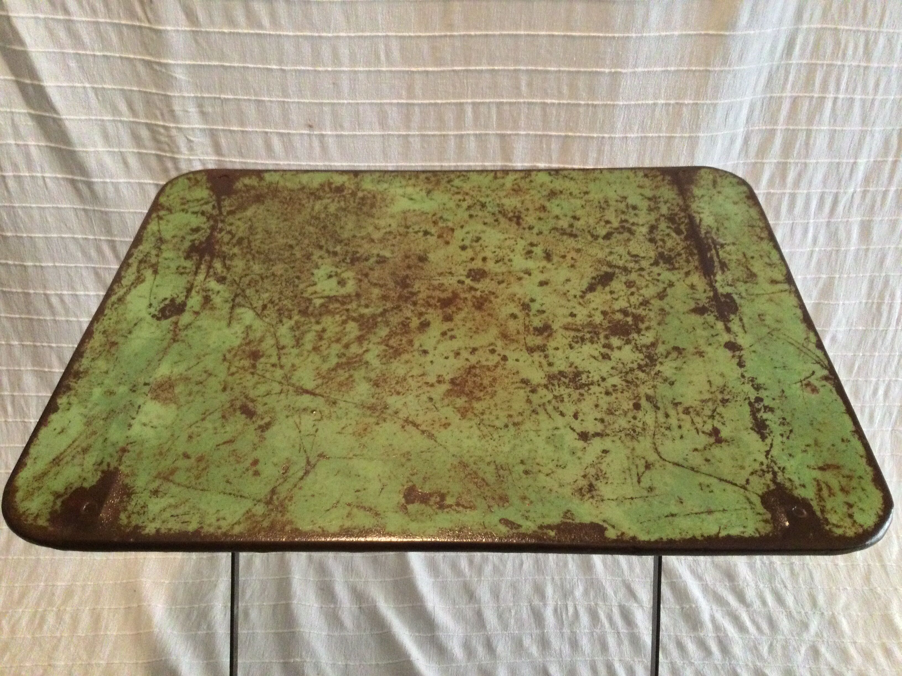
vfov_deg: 45.4
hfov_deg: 58.4
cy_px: 338
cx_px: 451
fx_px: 808
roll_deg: -1.9
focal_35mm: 31
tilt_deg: -44.5
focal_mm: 3.3
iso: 320
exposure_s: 1/17
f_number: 2.4
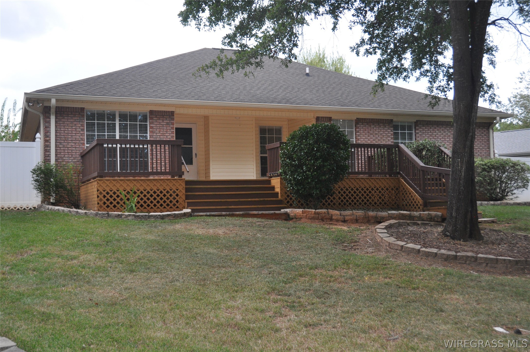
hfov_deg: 38.9
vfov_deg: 26.4
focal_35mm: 51
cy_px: 176
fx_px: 750
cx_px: 265
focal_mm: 34
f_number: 4.2
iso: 720
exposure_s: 1/125
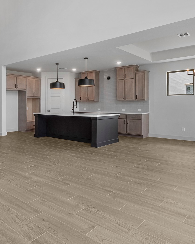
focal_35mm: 27
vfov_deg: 63.7
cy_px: 102
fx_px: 195
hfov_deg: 52.3
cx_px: 67
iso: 250
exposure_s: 1/15
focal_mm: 14
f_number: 9
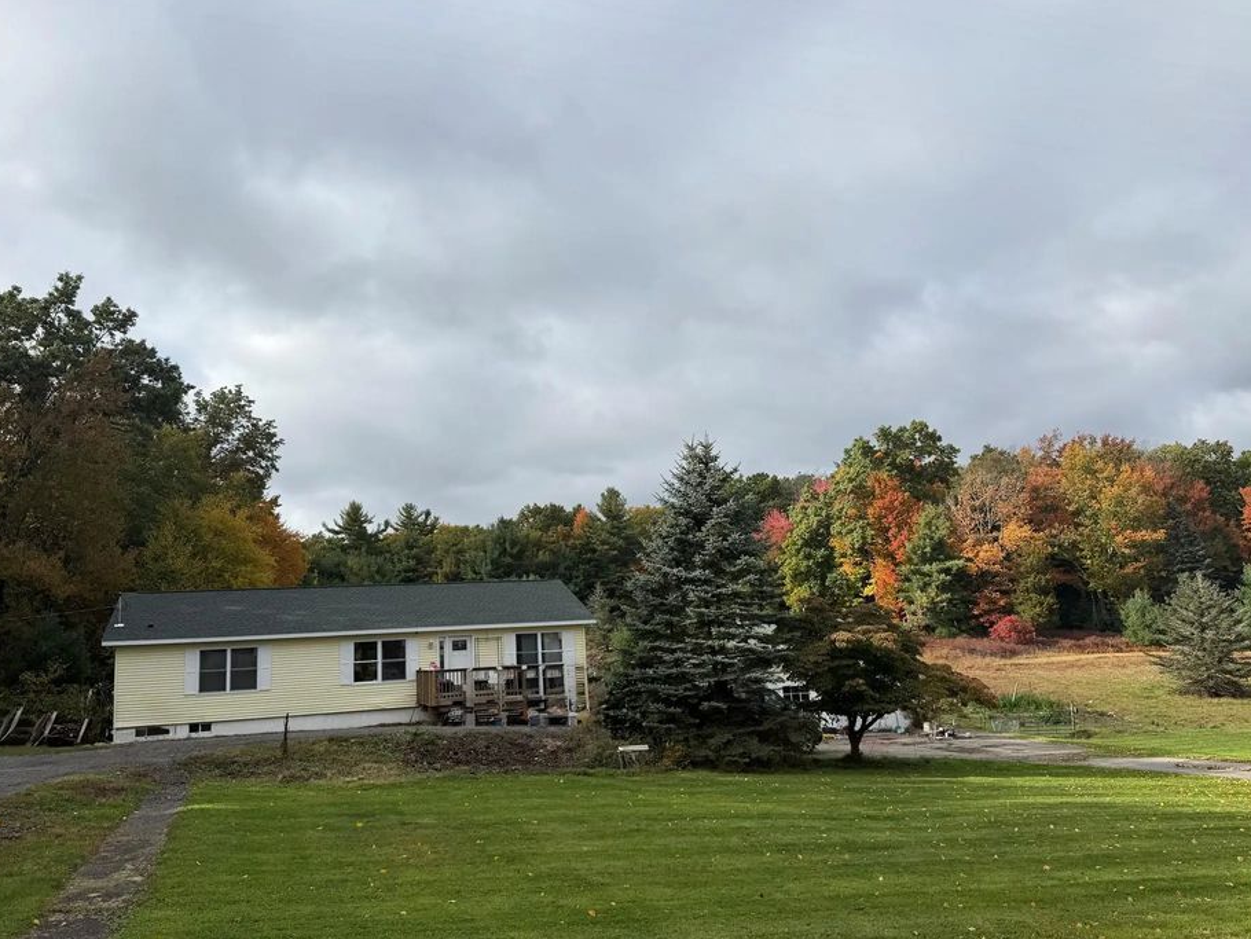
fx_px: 976
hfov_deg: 65.2
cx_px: 580
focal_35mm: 27
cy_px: 480
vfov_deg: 51.4
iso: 80
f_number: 1.78
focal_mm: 6.76
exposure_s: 1/4975
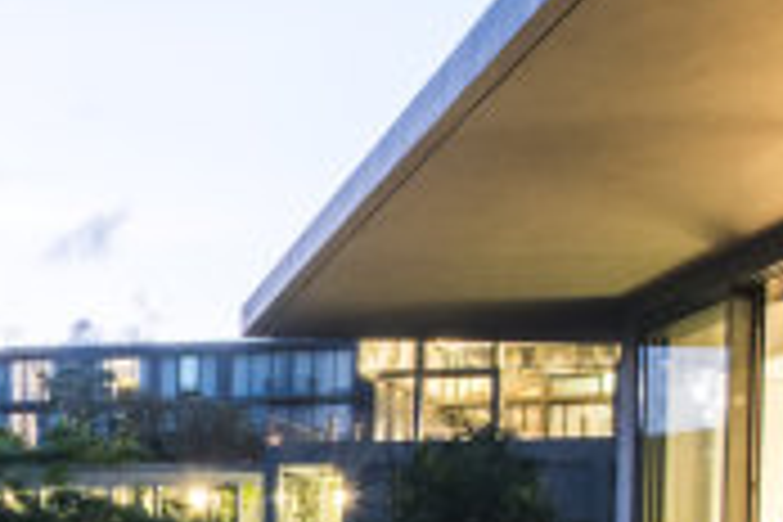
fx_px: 2175
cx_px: -76
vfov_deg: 13.3
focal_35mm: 100
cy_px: 650
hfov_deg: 19.5
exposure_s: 6
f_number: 16
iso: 400
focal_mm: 17
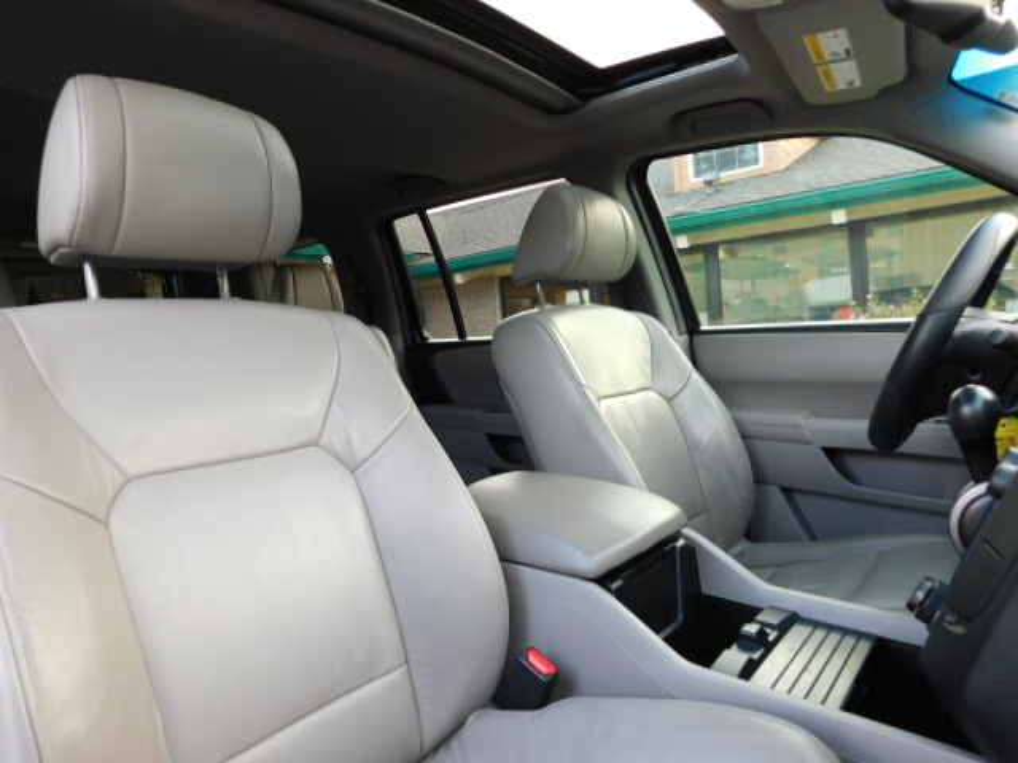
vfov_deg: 58.9
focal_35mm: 23
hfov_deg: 73.9
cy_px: 382
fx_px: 676
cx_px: 509
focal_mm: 4
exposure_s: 1/30
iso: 140
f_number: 3
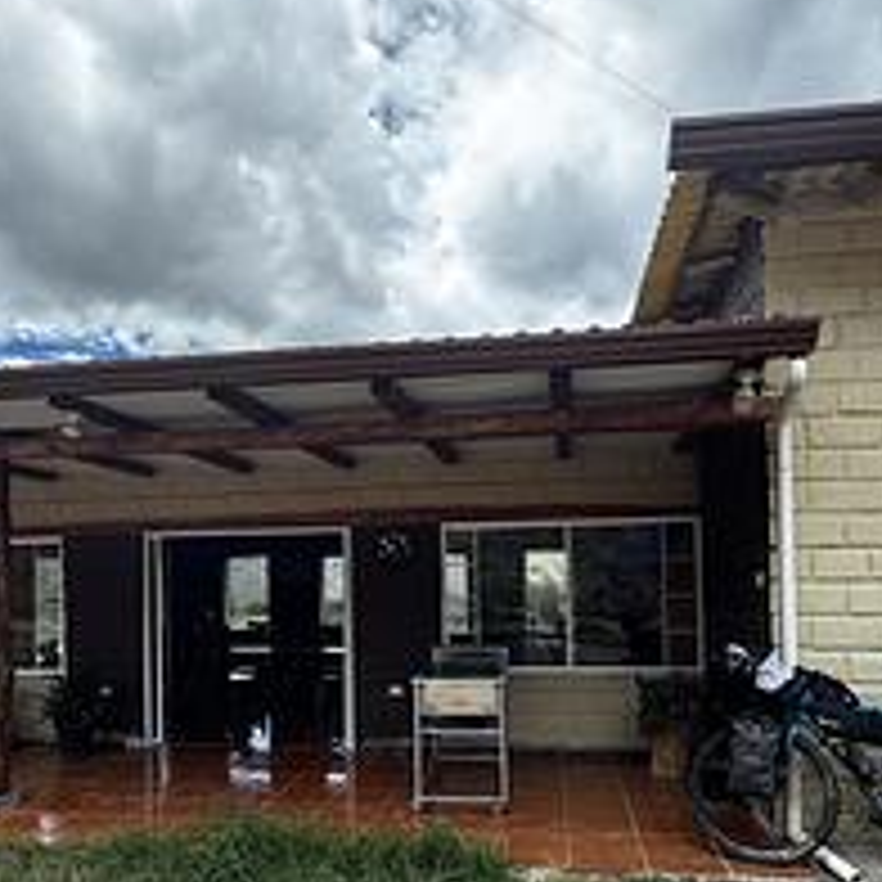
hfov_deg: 59.1
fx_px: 778
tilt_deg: +2.1
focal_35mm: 27
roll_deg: +1.0
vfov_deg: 58.0
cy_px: 576
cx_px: 430
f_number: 2.2
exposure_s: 1/377
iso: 40
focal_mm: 2.22
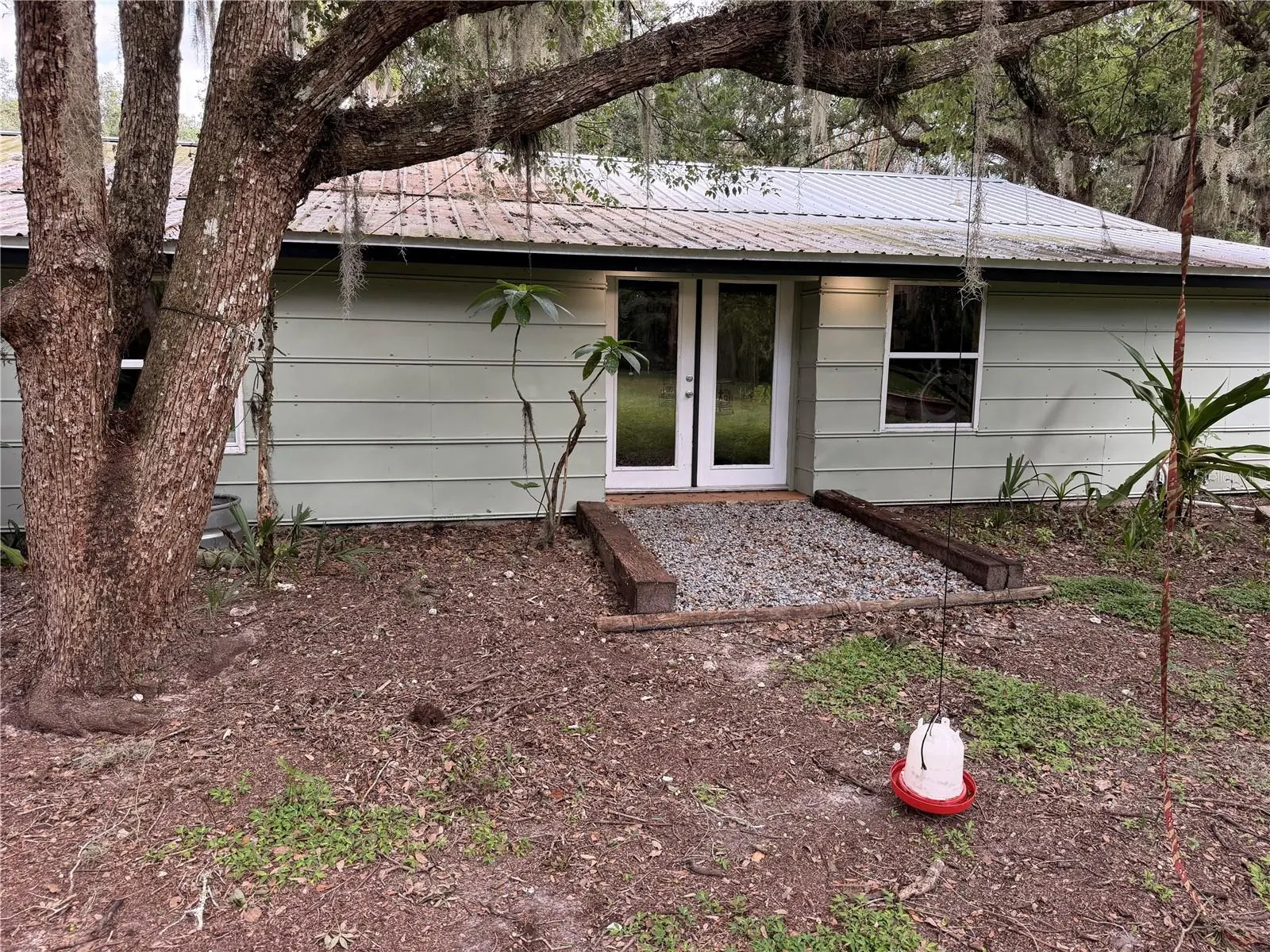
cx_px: 635
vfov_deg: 56.8
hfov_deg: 71.6
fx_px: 881
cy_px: 476
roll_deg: -0.3
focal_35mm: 24
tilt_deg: -7.7
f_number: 1.78
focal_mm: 6.76
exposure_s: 1/177
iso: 100
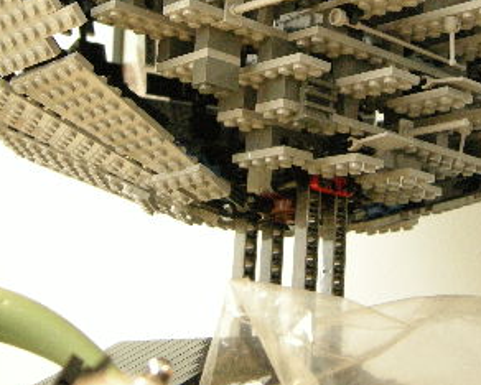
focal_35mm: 77
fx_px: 1097
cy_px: 2
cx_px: 331
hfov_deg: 24.6
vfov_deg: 19.4
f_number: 2.7
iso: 569
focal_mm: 7.5
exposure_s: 1/8
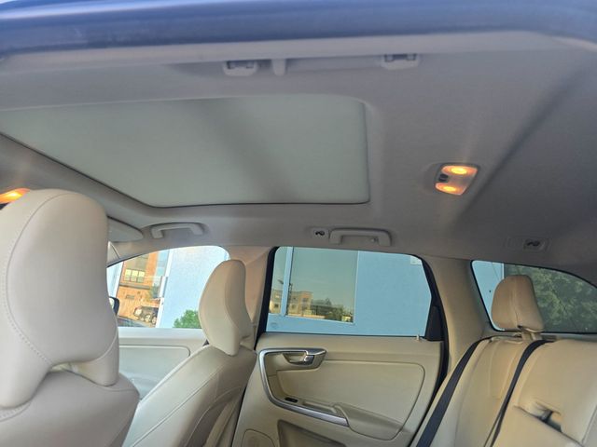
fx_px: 397
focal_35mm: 23
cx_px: 298
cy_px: 224
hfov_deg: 73.9
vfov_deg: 58.9
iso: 100
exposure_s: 1/180
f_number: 1.7
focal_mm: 6.3
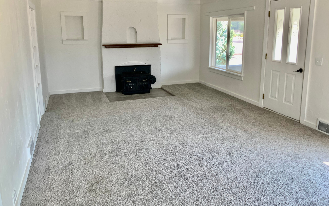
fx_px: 278
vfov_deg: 40.4
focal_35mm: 31
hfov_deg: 61.2
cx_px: 165
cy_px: 84
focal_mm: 3
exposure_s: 1/120
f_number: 1.8
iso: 25
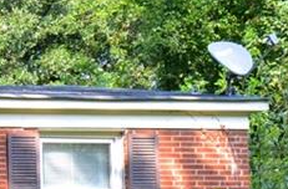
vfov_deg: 11.5
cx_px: -338
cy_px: 287
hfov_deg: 14.2
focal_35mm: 113
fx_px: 902
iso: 640
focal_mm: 17
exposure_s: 1/200
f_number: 7.1
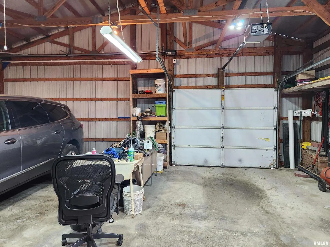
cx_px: 165
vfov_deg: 58.9
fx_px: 219
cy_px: 124
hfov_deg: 73.9
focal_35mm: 23
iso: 400
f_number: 1.8
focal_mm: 5.4
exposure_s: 1/120
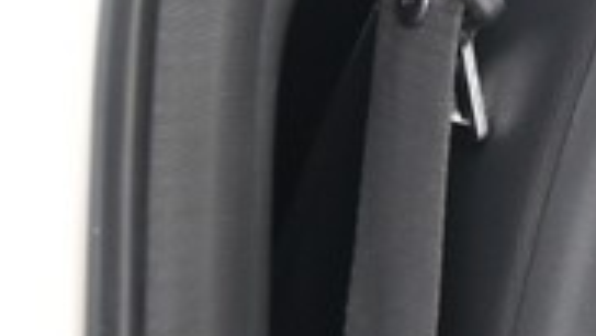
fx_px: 2419
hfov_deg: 10.7
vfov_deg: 7.8
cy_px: -150
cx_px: 1663
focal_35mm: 153
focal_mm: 16
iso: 800
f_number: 5.6
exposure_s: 1/20
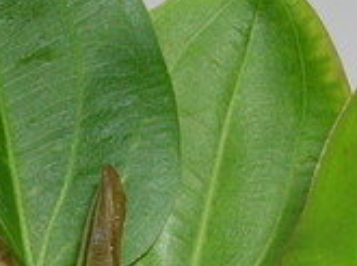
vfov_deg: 8.7
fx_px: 1698
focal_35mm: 165
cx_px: 145
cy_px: 447
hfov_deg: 12.0
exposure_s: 1/60.1
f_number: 4.9
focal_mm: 5.7
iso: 50
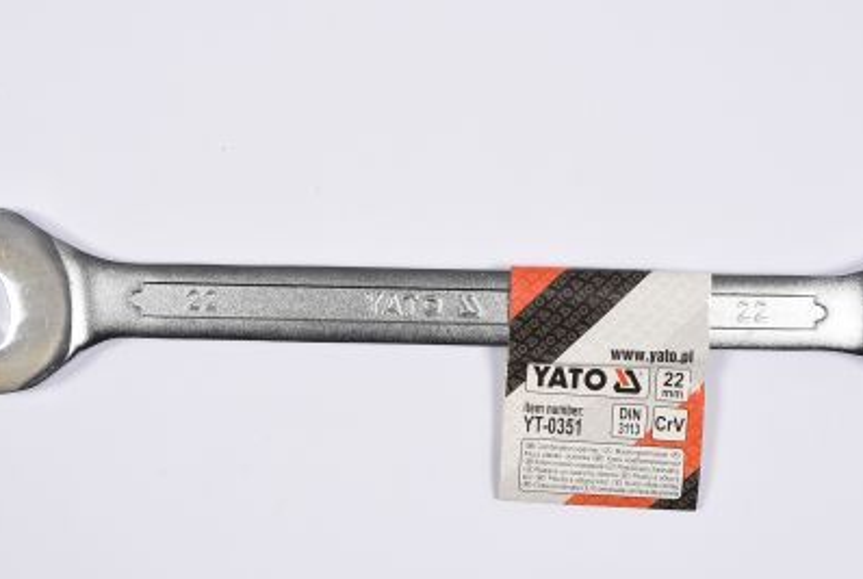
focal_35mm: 103
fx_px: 2474
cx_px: 448
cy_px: 323
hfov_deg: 19.8
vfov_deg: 13.3
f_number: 14
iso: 250
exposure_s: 1/125
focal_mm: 50
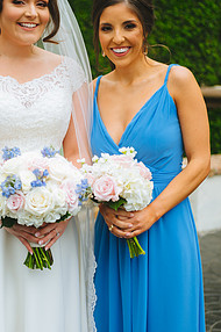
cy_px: 167
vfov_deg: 18.6
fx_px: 1015
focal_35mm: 110
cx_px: 62
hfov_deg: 12.4
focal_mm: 70
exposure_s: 1/320
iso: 125
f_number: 2.8
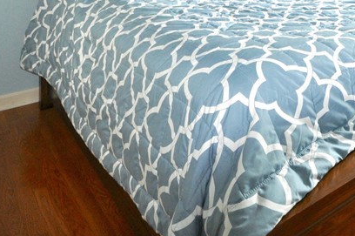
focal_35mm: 40
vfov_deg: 27.5
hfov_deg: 41.7
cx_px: 359
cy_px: -76
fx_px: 394
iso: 800
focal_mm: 10
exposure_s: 1/20
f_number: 8
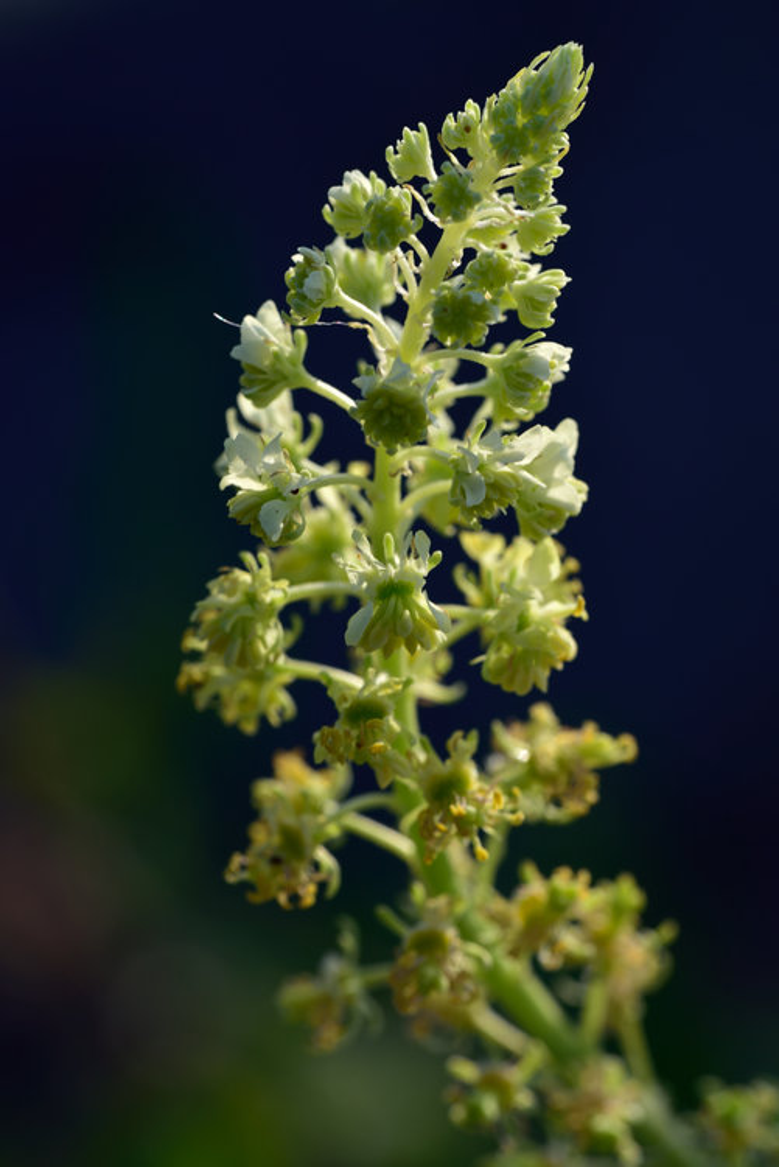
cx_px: 390
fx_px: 2917
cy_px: 584
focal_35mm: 90
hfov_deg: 15.2
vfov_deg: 22.6
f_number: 14
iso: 200
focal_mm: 90
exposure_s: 1/100
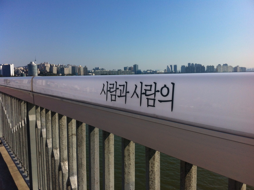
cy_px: 95
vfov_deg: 40.6
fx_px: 256
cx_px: 127
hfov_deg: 52.7
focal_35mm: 35
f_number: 2.8
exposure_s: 1/2011
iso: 80
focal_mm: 3.85
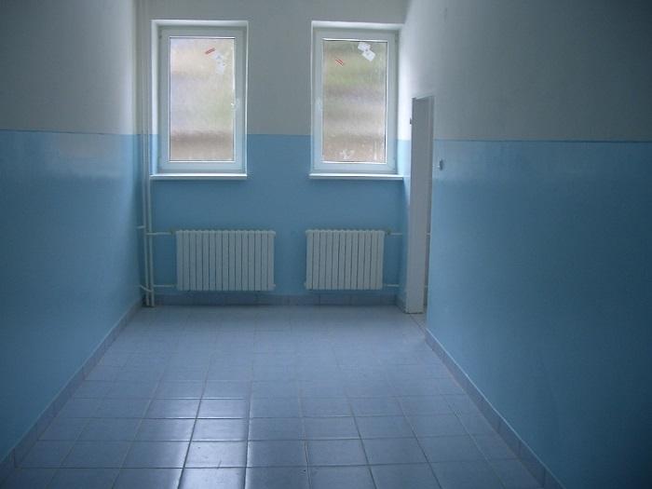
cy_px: 244
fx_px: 659
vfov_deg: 40.7
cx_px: 326
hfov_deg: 52.6
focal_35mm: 35
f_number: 2.6
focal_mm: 5.8
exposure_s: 1/100
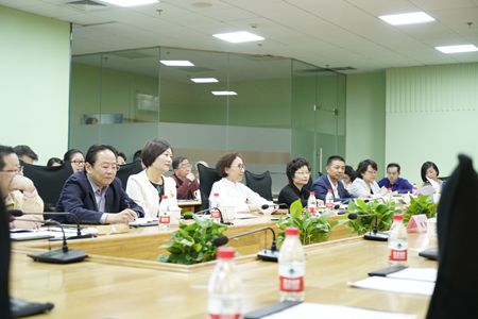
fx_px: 677
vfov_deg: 26.5
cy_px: 160
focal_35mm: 51
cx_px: 239
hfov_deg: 38.9
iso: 3200
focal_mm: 51
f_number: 4
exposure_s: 1/50
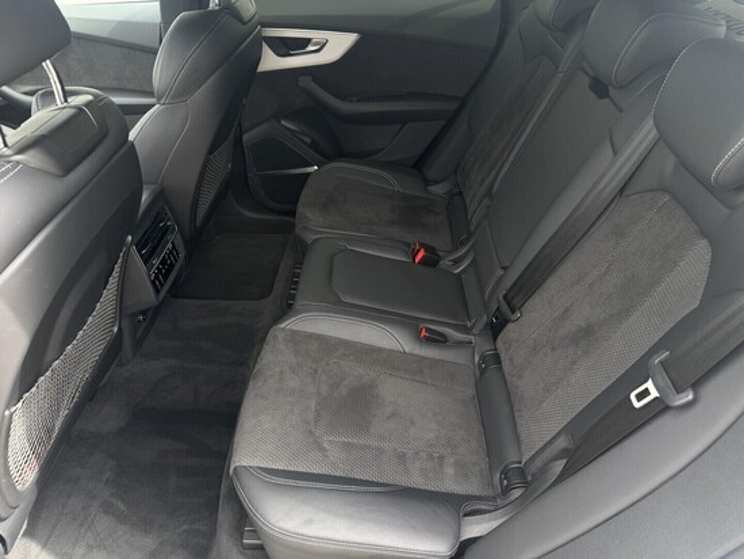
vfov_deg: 56.9
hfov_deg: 71.6
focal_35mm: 24
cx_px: 372
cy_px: 280
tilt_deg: -35.9
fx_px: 516
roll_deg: +0.2
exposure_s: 1/172
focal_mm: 6.76
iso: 100
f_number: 1.78
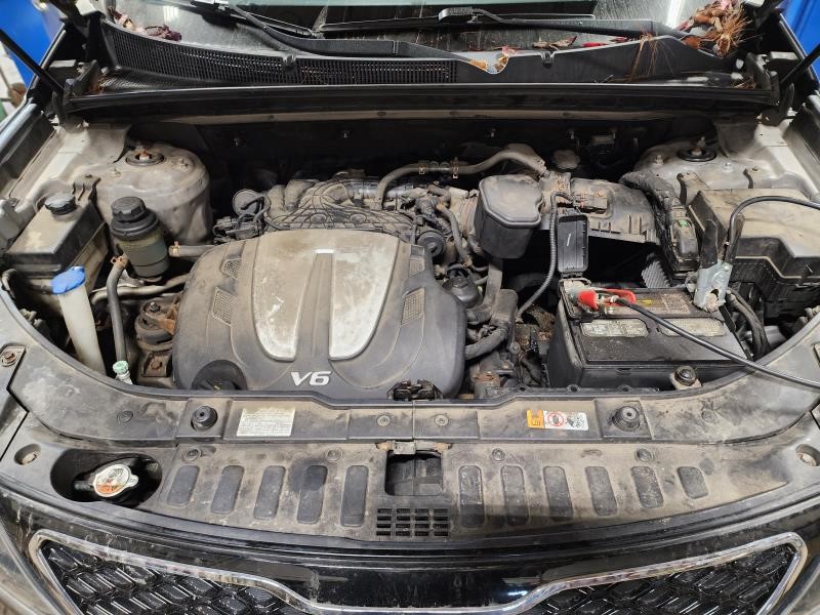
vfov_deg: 58.9
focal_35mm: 23
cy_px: 308
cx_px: 410
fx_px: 545
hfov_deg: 73.9
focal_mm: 6.4
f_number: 1.8
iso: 640
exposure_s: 1/40
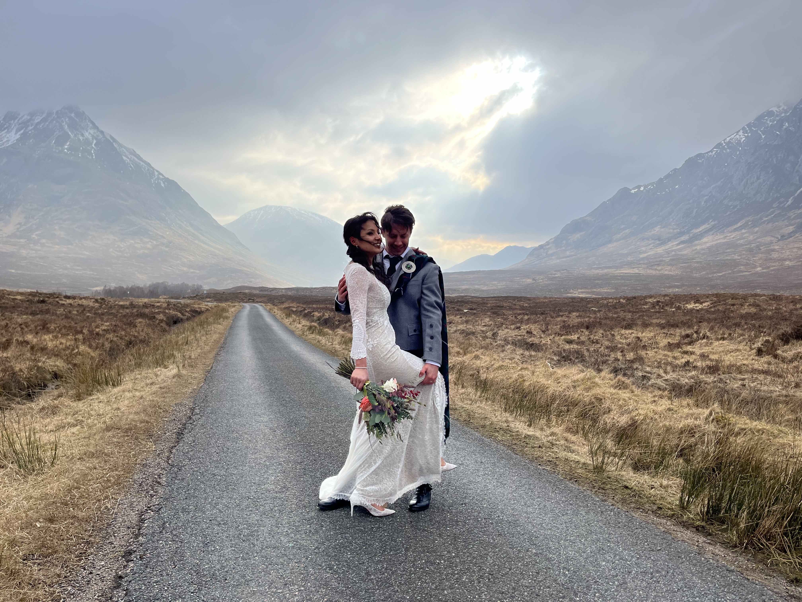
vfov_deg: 53.1
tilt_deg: -4.0
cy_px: 301
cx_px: 401
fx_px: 602
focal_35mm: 26
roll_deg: +0.0
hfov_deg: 67.3
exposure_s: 1/2222
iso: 50
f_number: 1.6
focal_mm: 5.1
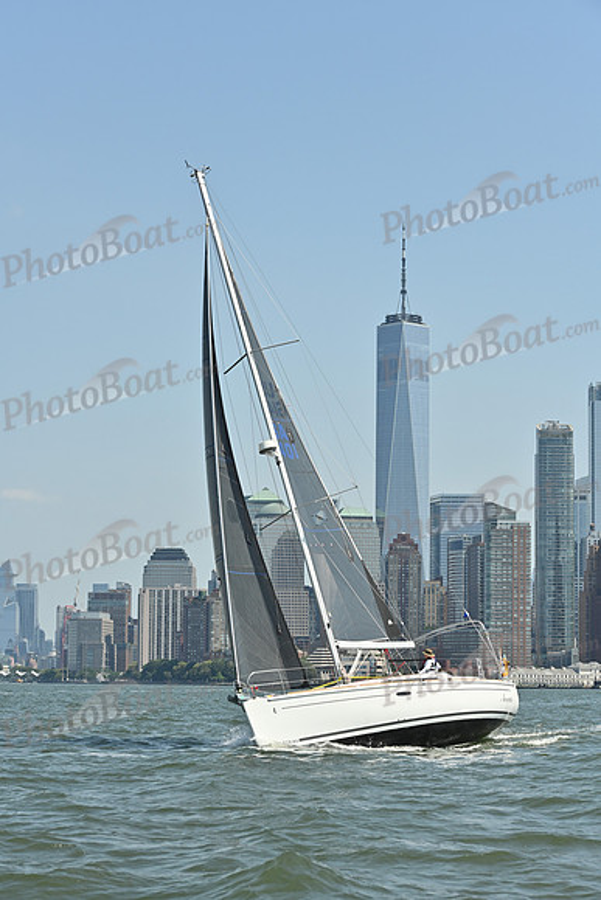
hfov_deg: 15.2
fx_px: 2252
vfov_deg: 22.6
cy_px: 450
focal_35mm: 90
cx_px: 300
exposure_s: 1/1250
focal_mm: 90
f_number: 7.1
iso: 320
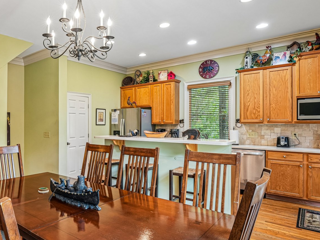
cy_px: 128
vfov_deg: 56.7
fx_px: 222
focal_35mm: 24
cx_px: 82
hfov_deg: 67.3
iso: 320
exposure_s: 1/10
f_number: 8
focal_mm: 14
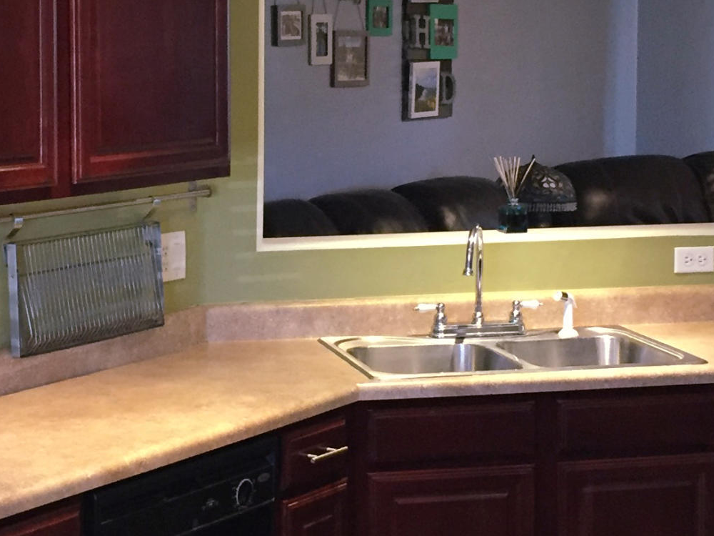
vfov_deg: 16.9
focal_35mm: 87
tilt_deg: -4.6
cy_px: 197
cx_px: 263
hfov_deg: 22.4
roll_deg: +0.3
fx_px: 1794
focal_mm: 4.15
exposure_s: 1/24
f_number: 2.2
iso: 250
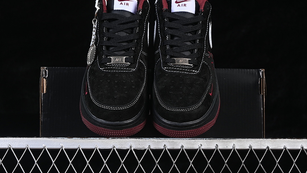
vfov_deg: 15.3
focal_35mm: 79
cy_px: 74
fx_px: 643
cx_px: 154
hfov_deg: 26.9
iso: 160
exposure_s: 1/60
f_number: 6.3
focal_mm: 50
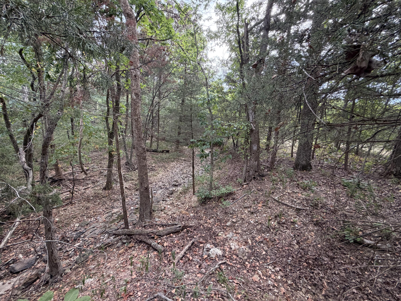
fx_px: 162
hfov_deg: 102.1
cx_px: 200
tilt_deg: -10.2
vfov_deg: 85.7
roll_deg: -3.8
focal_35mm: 14
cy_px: 150
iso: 250
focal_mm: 2.22
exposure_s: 1/121
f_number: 2.2
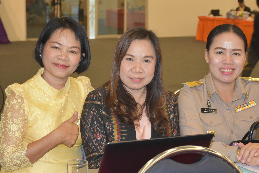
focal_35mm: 77
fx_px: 554
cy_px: 104
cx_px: 144
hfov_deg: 26.3
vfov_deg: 17.7
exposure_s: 1/60
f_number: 4.5
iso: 1100
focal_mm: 42
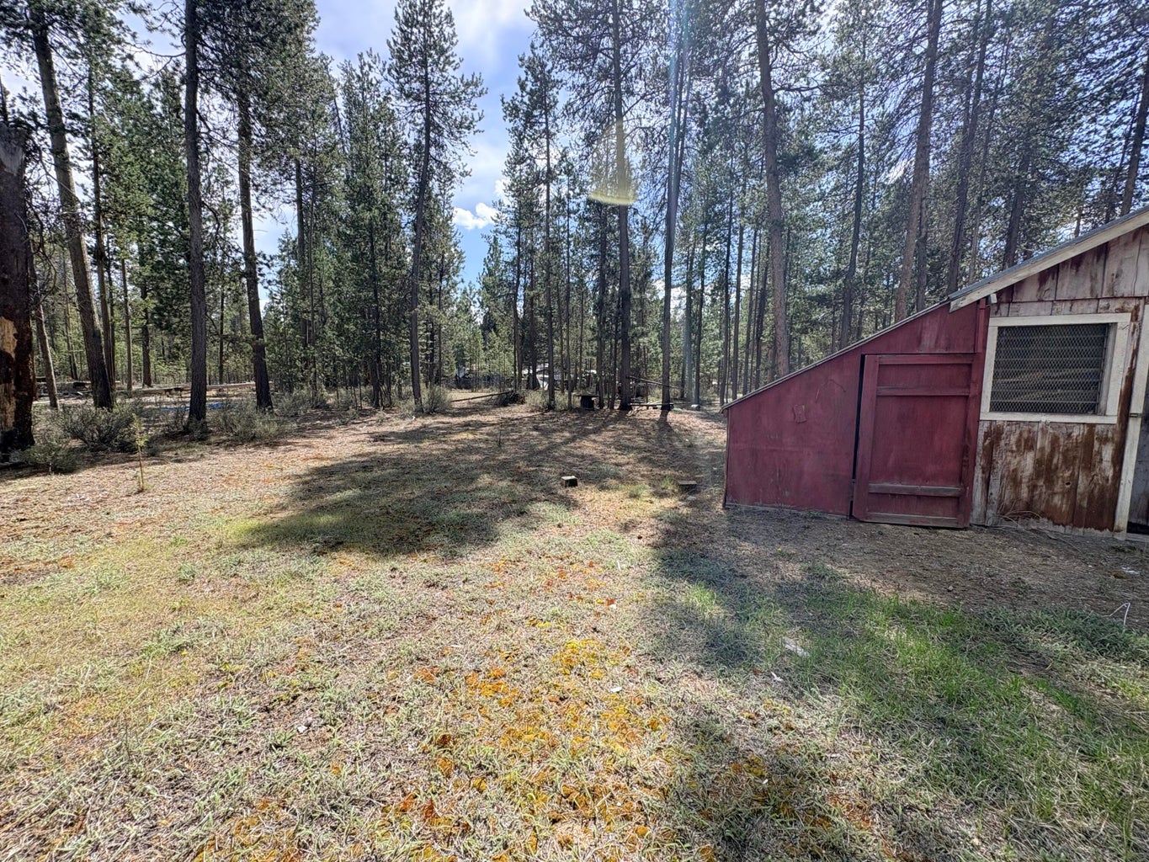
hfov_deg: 102.1
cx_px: 574
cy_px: 431
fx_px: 465
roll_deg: +0.2
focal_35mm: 14
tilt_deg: -5.9
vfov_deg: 85.7
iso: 50
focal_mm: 2.22
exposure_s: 1/707
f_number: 2.2
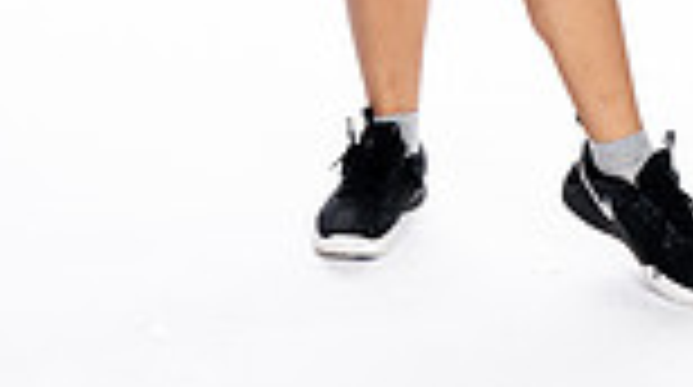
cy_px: -549
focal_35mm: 178
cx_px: 450
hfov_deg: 12.1
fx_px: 3265
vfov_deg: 6.5
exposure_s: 1/250
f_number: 5.6
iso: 400
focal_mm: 58
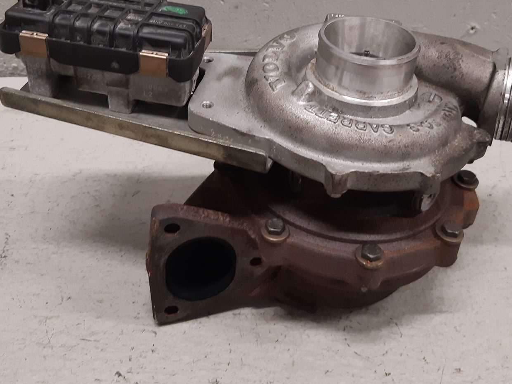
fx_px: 636
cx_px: 264
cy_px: 111
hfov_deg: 43.8
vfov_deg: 33.1
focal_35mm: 43
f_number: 1.7
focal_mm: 3.93
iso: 160
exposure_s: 1/50
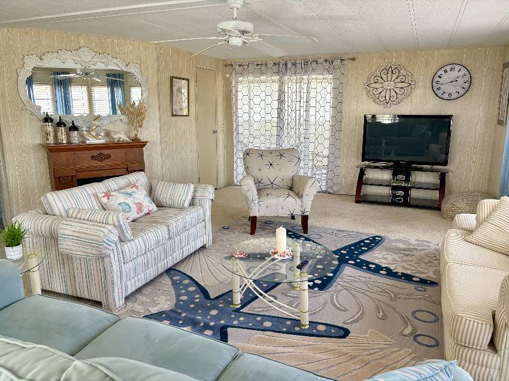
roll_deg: +0.3
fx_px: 382
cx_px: 254
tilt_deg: -11.8
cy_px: 190
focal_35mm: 26
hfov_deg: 67.3
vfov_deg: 53.0
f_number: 1.6
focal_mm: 5.96
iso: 125
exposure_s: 1/63
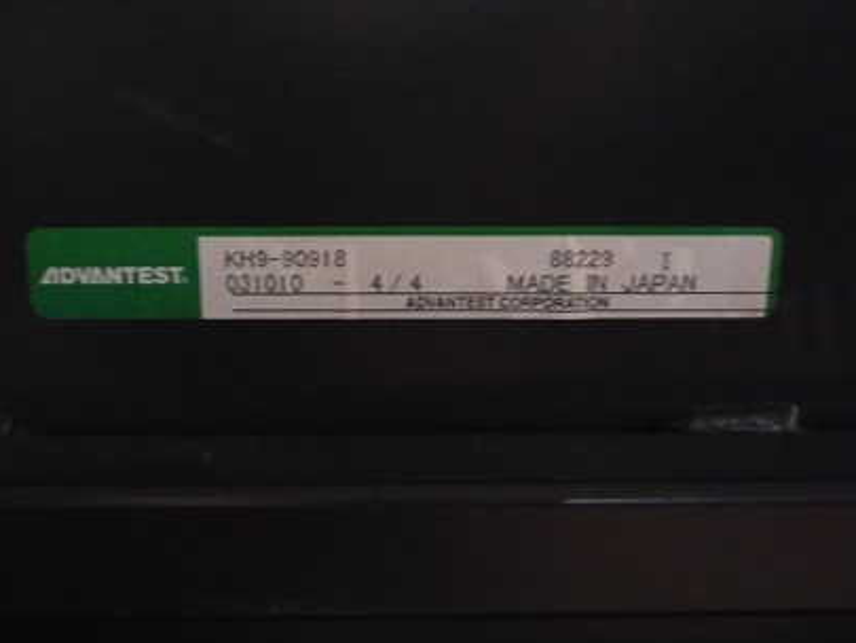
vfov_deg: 38.7
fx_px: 915
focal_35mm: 37
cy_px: 325
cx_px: 389
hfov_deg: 50.1
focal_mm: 5.2
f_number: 3.3
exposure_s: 1/8
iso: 800
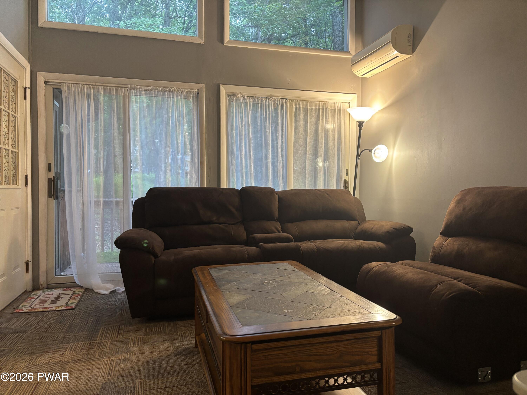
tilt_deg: -2.0
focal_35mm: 26
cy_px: 198
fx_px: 396
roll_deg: -0.1
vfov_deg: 53.1
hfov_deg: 67.3
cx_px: 264
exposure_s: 1/60
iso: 320
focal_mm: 5.96
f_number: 1.6
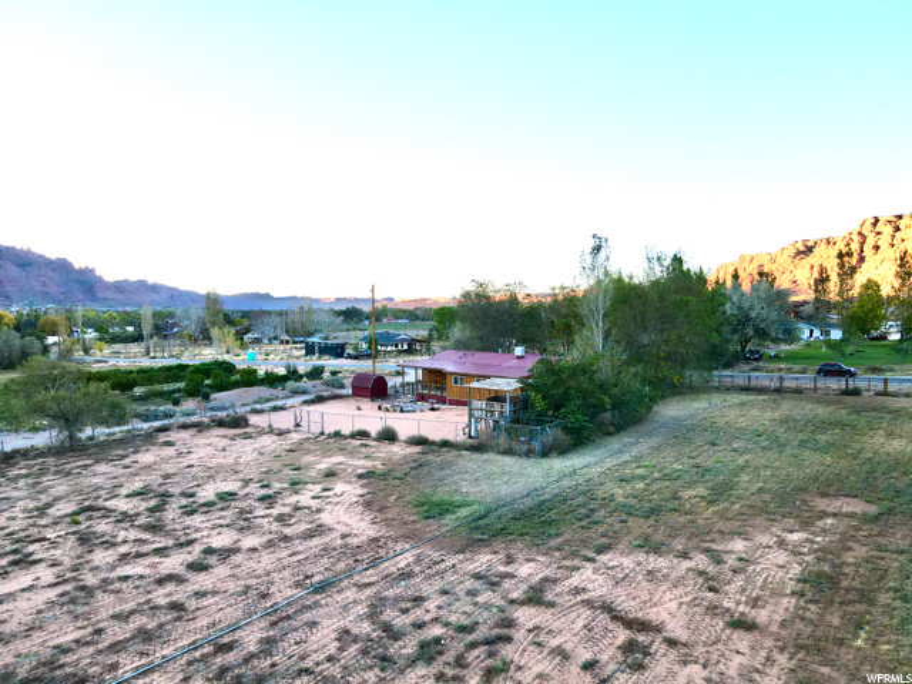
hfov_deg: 71.6
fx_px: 632
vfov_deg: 56.8
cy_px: 342
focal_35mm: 24
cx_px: 456
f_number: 2.8
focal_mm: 4.5
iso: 100
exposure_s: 1/240
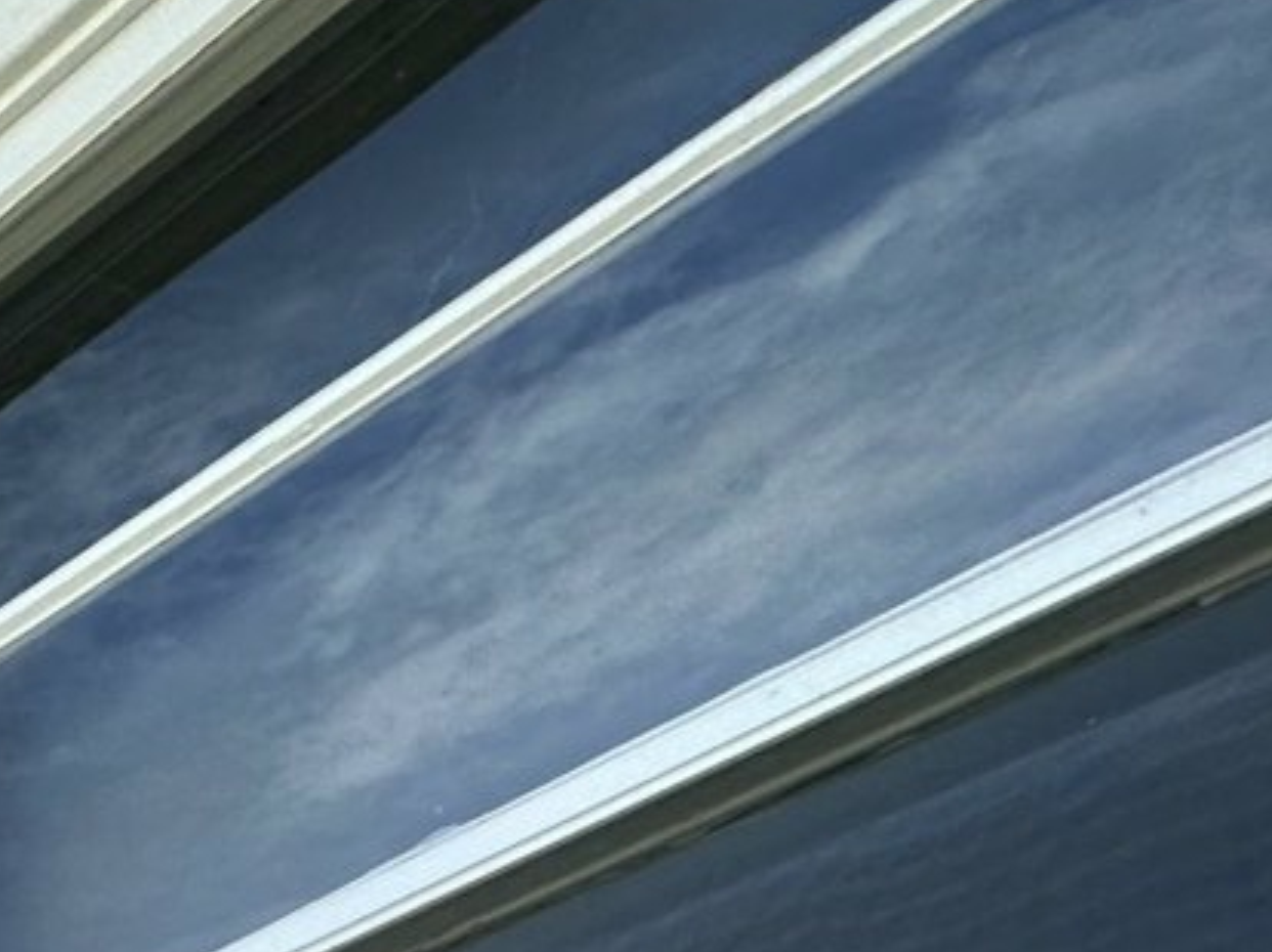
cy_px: 2067
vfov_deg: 15.9
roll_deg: +0.7
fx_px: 2387
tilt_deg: +5.9
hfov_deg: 17.3
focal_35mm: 65
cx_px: -1475
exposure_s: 1/502
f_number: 2.2
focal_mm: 2.22
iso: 40
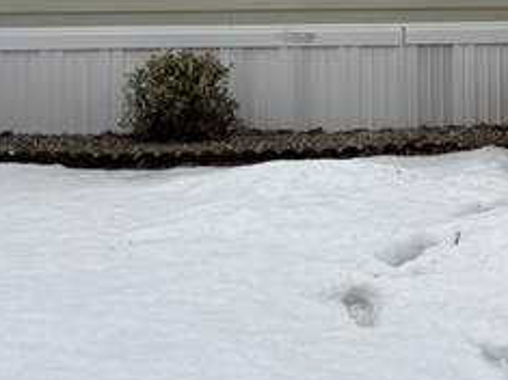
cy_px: -212
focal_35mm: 131
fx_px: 1921
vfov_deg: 10.8
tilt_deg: +0.7
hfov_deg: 14.8
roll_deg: +0.1
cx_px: 512
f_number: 1.78
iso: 80
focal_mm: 6.76
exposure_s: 1/5714
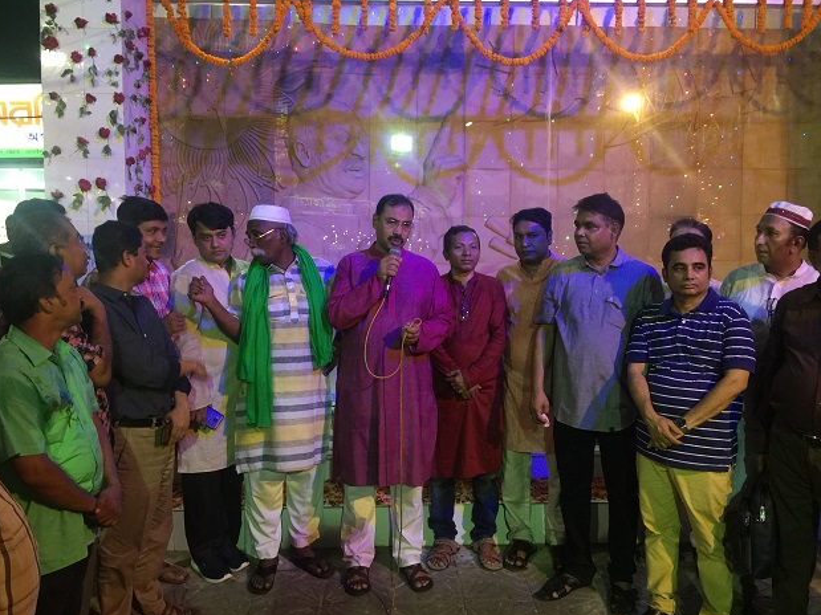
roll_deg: -2.5
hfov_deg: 60.0
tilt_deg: -4.7
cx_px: 398
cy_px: 313
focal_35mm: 30
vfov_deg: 46.8
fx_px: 711
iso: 80
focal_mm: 4.15
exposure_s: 1/17
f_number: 2.2
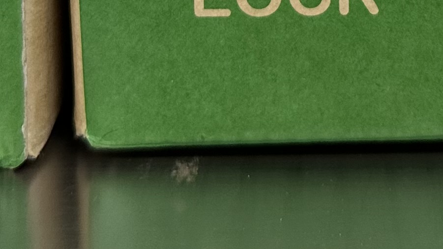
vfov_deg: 9.5
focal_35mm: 117
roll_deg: -0.7
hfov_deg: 18.1
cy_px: -284
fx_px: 1374
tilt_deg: -12.2
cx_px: 370
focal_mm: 6.86
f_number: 1.78
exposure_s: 1/120
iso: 125
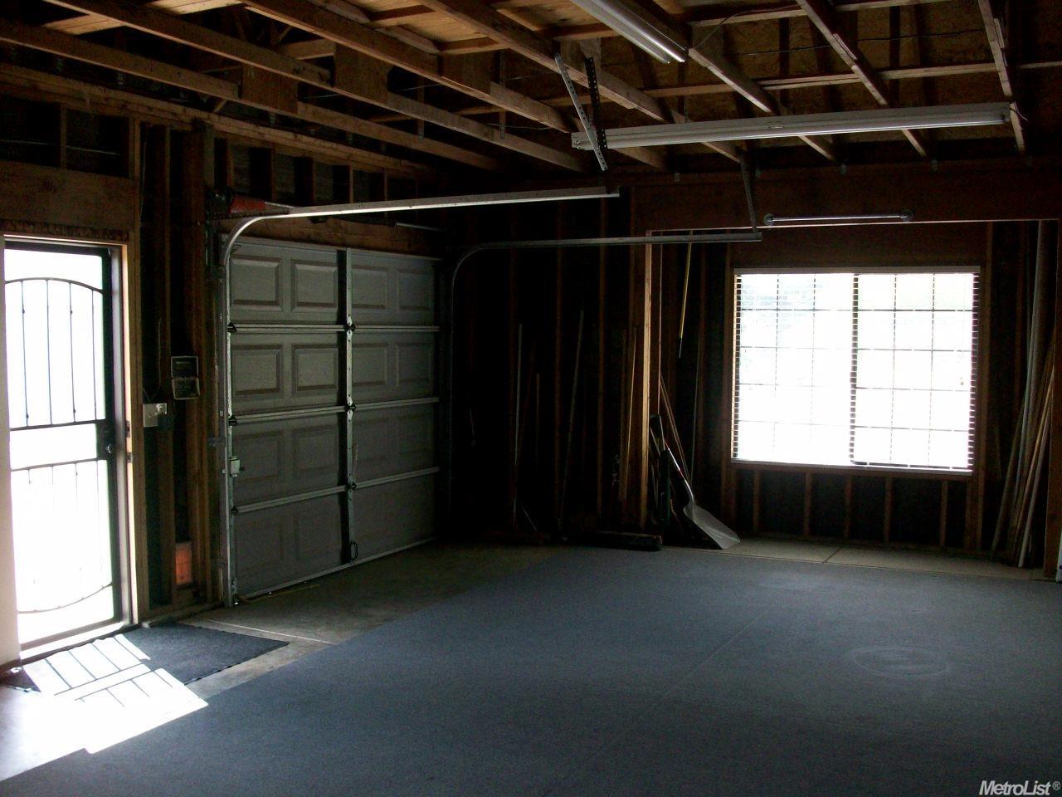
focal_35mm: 34
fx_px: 1043
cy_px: 398
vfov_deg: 41.8
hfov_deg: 54.0
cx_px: 531
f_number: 2.8
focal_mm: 5.7
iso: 160
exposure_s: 1/60
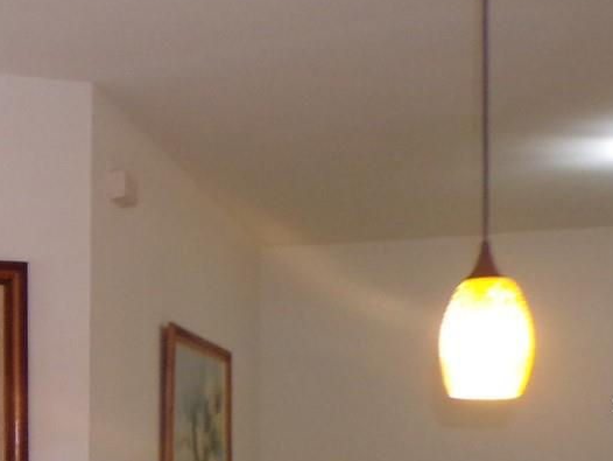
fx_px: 1293
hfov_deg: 23.2
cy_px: 404
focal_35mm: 73
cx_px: -211
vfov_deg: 19.8
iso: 200
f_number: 3
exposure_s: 1/34
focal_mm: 4.3
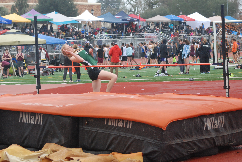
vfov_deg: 11.0
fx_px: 841
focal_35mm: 125
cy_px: 79
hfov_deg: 16.4
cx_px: 118
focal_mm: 68
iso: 1000
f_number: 7.1
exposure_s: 1/800
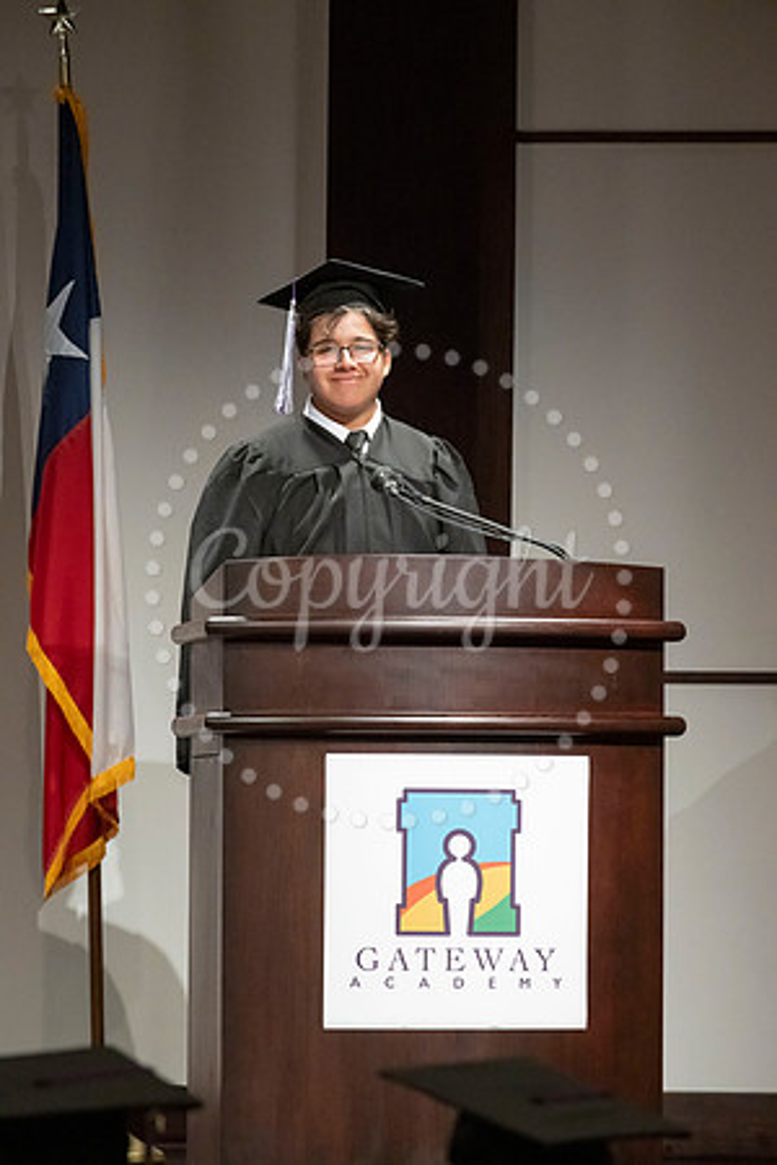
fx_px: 6474
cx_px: 388
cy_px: 582
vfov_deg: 10.3
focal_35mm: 200
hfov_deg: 6.9
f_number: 8
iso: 6400
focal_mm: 200
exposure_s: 1/200
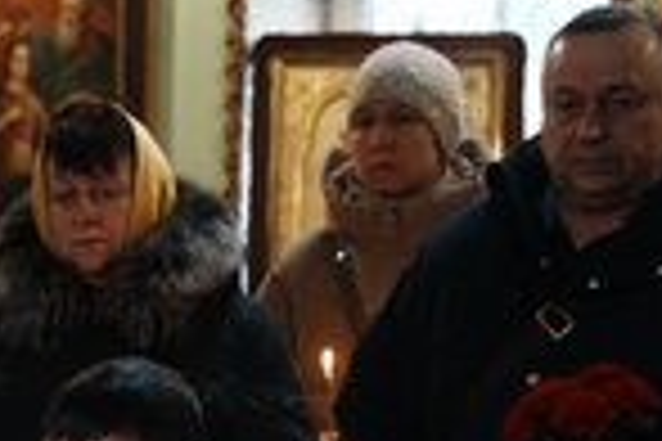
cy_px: 493
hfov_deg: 10.5
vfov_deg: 7.1
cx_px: -216
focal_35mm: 191
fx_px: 3512
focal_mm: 70
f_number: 2.8
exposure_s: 1/50
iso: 1000
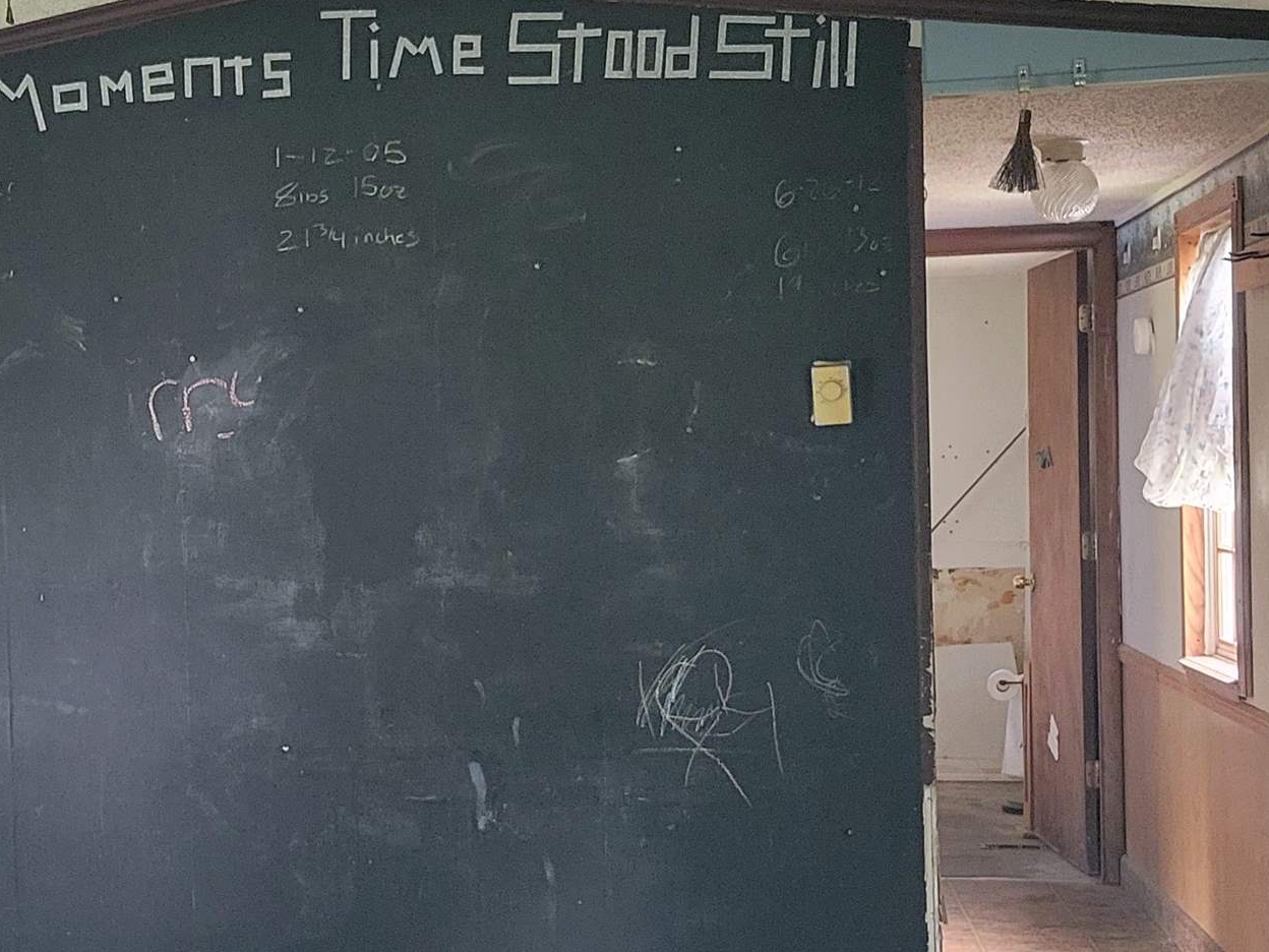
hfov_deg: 29.3
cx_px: 191
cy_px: 530
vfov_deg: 22.9
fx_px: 2346
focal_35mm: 64
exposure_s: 1/24
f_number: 1.8
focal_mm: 5.4
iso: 640
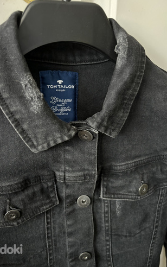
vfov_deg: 66.4
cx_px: 70
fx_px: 204
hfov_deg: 44.4
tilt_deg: -21.0
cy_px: 132
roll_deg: -0.7
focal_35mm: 28
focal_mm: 5.96
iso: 1000
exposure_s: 1/30
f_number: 1.6
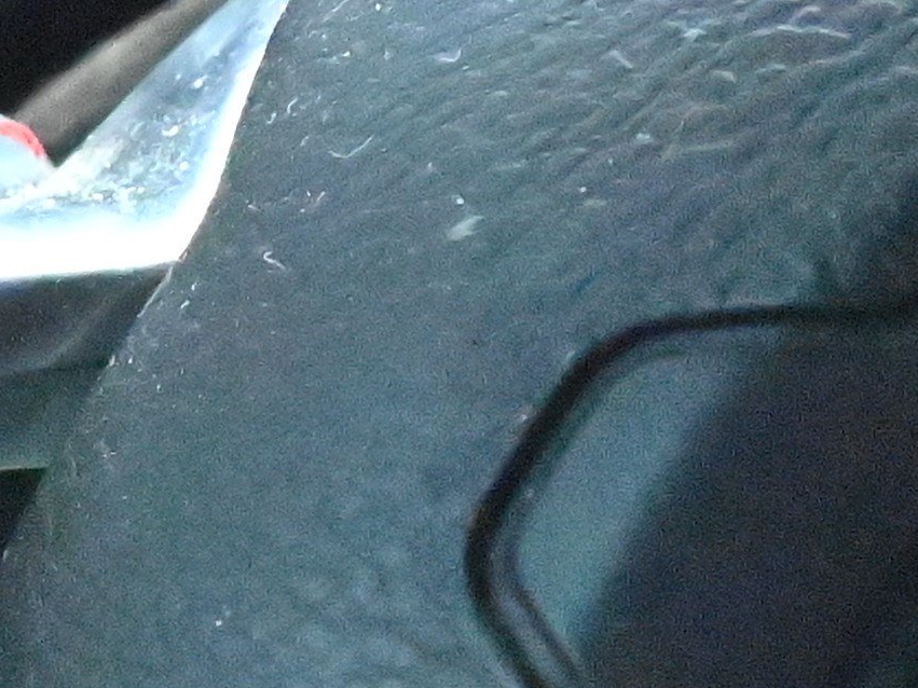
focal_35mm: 198
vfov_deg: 7.4
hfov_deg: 9.2
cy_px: 966
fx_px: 5254
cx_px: -1074
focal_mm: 21
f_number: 8
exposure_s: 1/250
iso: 16000
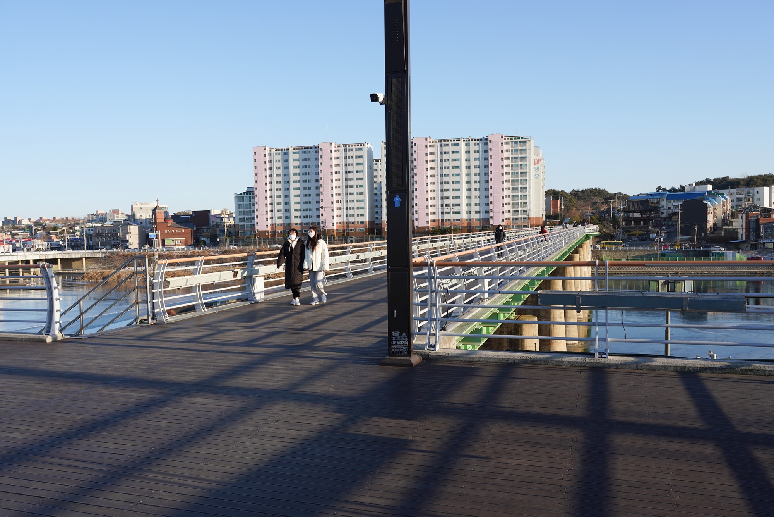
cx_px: 387
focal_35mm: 30
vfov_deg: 43.6
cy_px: 258
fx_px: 645
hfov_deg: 61.9
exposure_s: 1/100
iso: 100
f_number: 10
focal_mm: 30
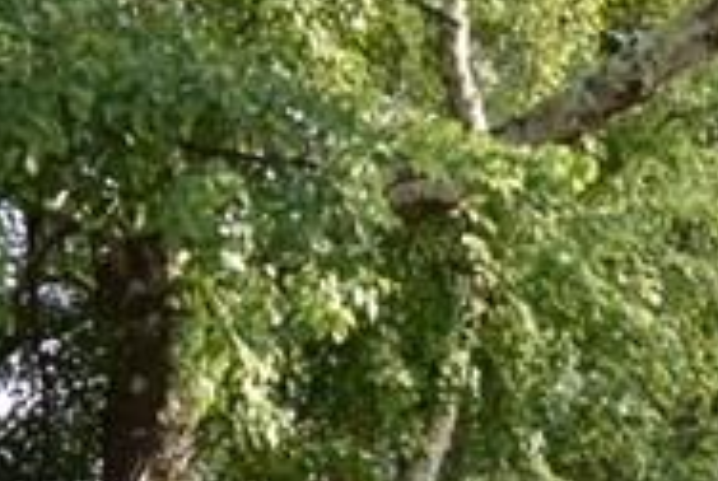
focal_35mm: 92
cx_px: 1035
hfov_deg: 19.6
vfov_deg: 14.2
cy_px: 664
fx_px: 1838
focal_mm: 18
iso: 320
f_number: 4.5
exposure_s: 1/400
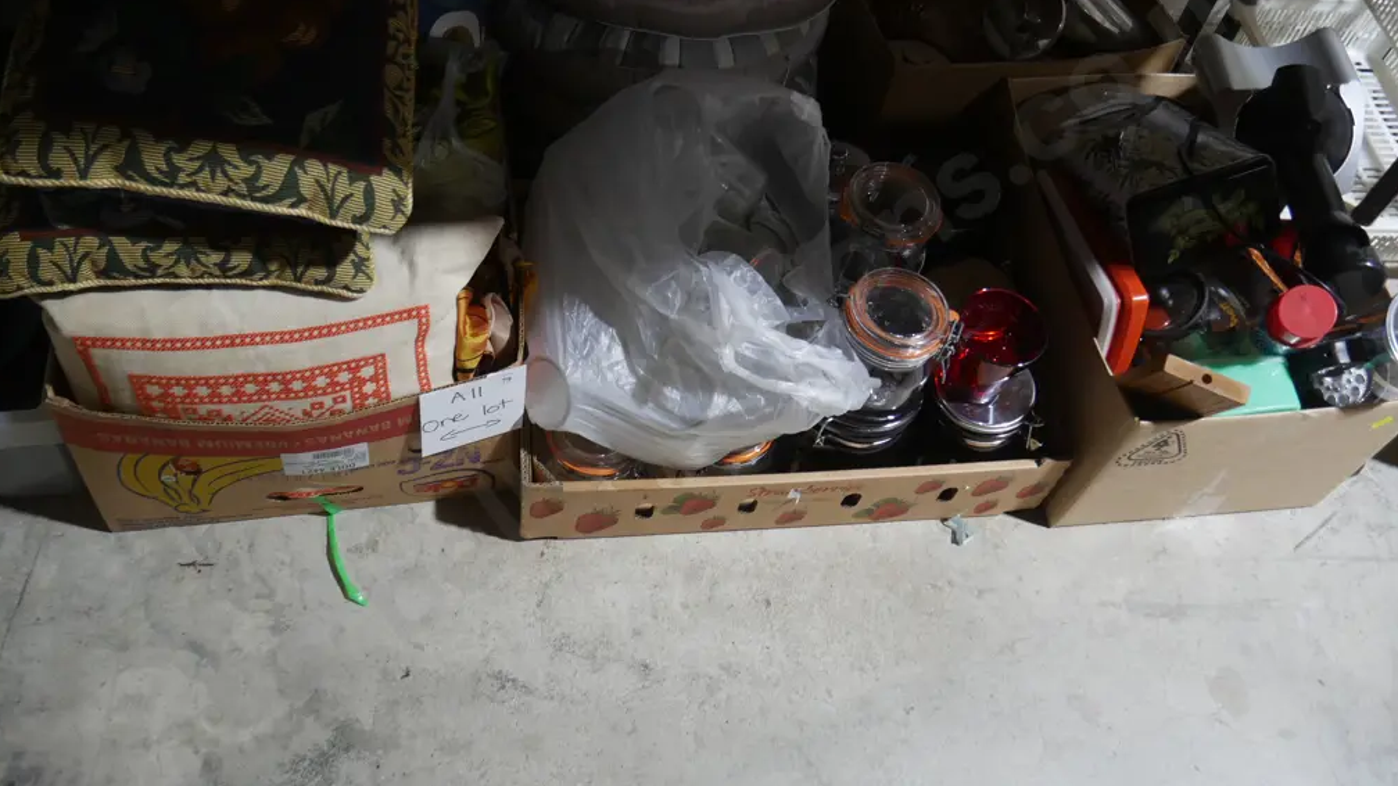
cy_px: 392
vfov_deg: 37.8
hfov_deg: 62.6
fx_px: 1149
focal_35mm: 31
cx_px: 691
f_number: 3.5
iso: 500
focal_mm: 14
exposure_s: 1/60
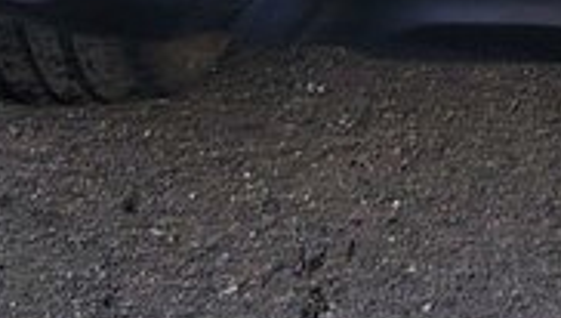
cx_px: 968
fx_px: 2562
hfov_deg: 11.7
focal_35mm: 172
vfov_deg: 6.1
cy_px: -864
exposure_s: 1/289
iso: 100
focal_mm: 5.25
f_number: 1.75
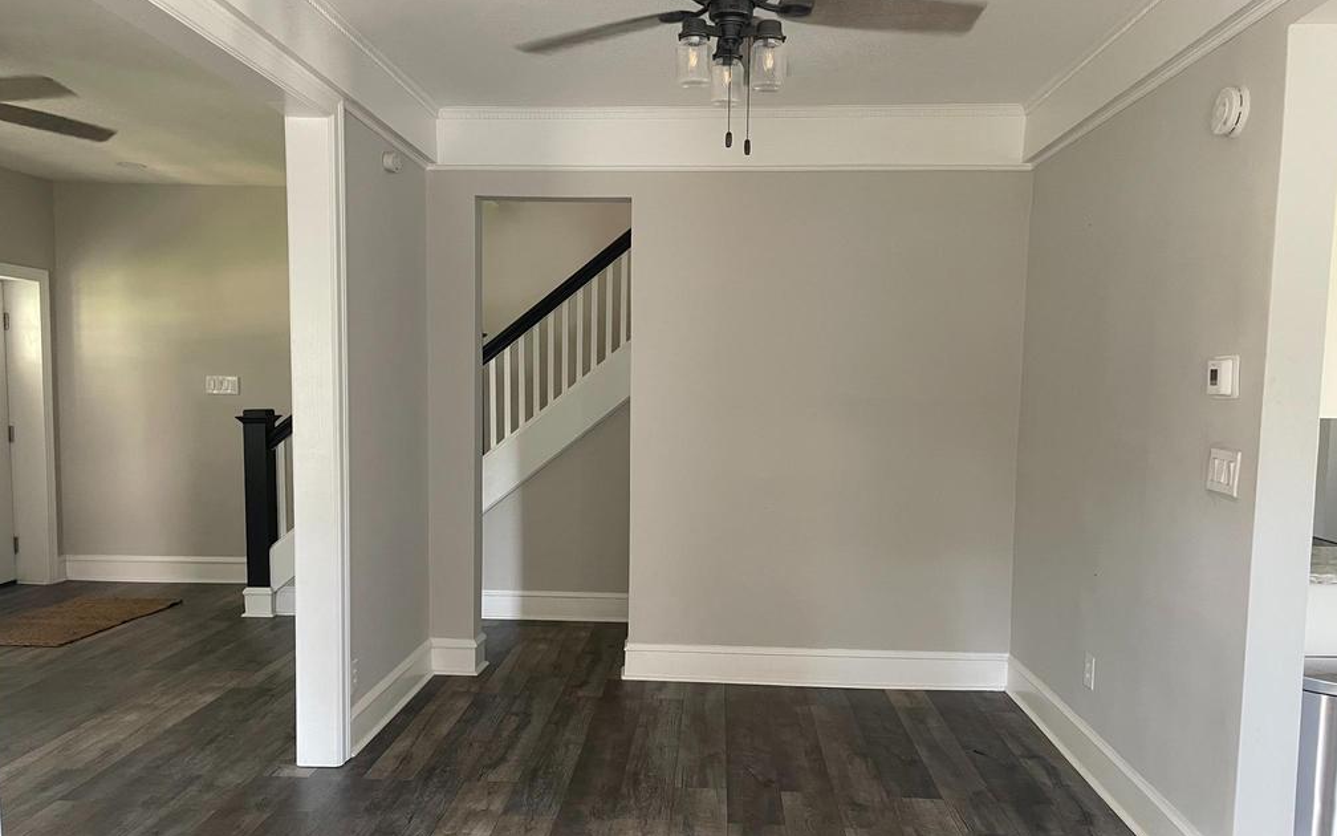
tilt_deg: -5.7
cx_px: 668
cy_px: 480
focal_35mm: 28
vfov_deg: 44.4
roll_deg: -1.0
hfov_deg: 66.5
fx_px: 1020
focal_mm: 4.2
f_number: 1.6
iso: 400
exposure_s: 1/60
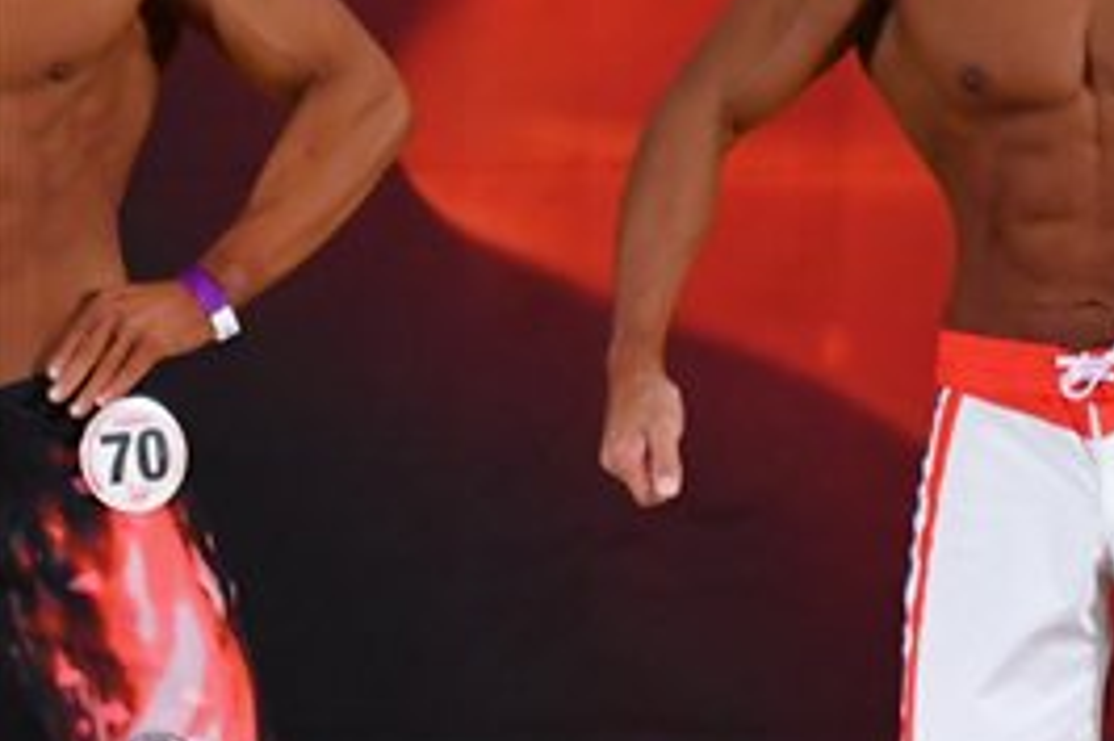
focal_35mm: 744
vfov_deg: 1.8
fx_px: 23008
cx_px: 1619
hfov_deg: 2.8
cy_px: 473
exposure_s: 1/400
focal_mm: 170
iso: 3200
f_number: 5.6
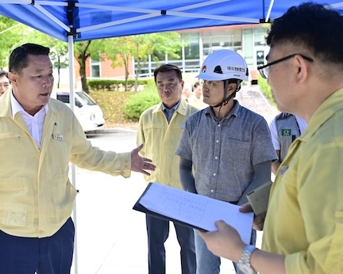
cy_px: 117
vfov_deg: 34.4
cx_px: 128
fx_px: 443
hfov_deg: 42.0
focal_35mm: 44
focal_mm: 33.5
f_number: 4
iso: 1600
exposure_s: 1/500
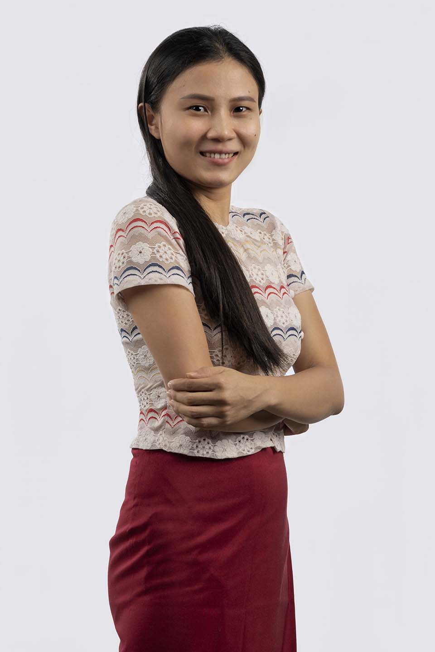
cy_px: 326
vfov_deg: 19.5
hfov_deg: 13.0
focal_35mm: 105
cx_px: 218
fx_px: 1903
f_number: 10
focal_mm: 105
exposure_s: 1/250
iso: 100
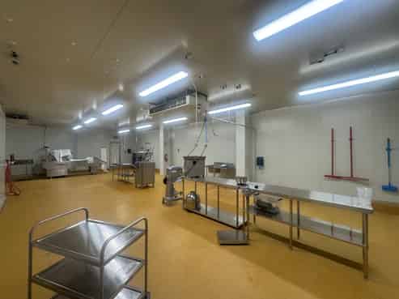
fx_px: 161
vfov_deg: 85.6
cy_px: 150
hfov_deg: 102.1
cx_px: 200
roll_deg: +0.3
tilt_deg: +0.6
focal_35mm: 14
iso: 160
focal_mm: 2.22
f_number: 2.2
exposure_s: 1/100
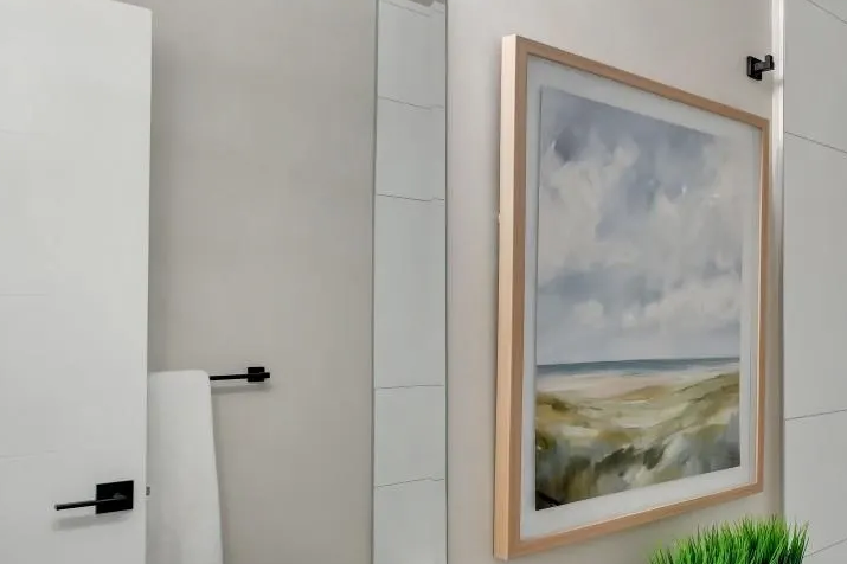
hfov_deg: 46.8
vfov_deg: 37.7
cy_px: 307
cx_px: 816
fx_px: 826
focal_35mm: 35
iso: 400
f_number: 8
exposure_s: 1/8
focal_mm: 15.5
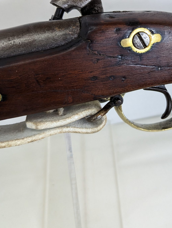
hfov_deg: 31.6
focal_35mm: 45
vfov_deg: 41.3
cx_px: 133
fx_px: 297
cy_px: 69
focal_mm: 6.81
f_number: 1.85
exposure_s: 1/290
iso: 161
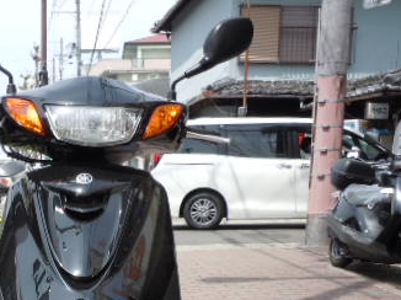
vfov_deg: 25.5
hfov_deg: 33.4
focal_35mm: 55
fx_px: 637
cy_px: 286
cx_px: 53
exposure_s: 1/500
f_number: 3.7
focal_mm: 5
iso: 100
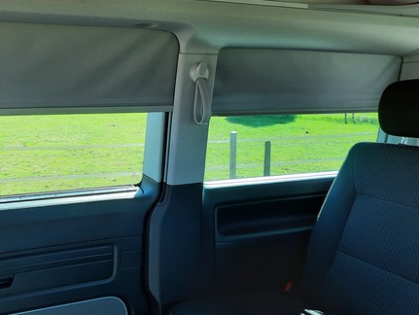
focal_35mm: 37
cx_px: 122
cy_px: 137
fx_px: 448
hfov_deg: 48.8
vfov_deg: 38.6
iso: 40
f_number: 2
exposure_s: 1/50
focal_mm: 4.6
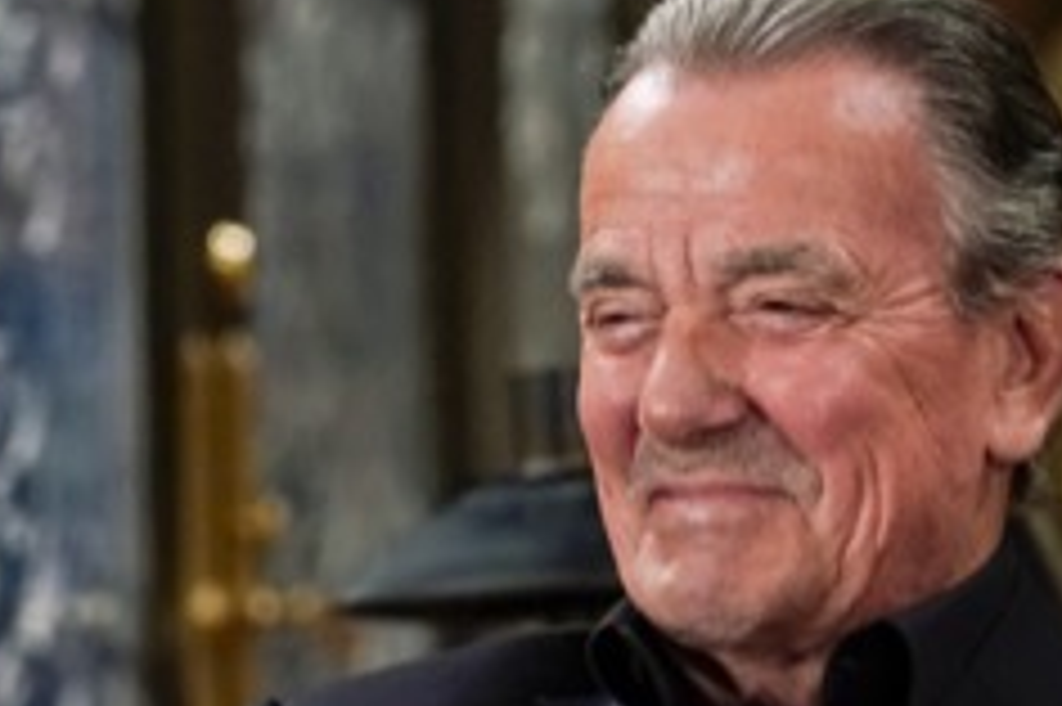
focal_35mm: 510
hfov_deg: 4.0
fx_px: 15034
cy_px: 805
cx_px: 279
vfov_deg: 2.7
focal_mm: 165
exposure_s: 1/160
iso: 4000
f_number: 5
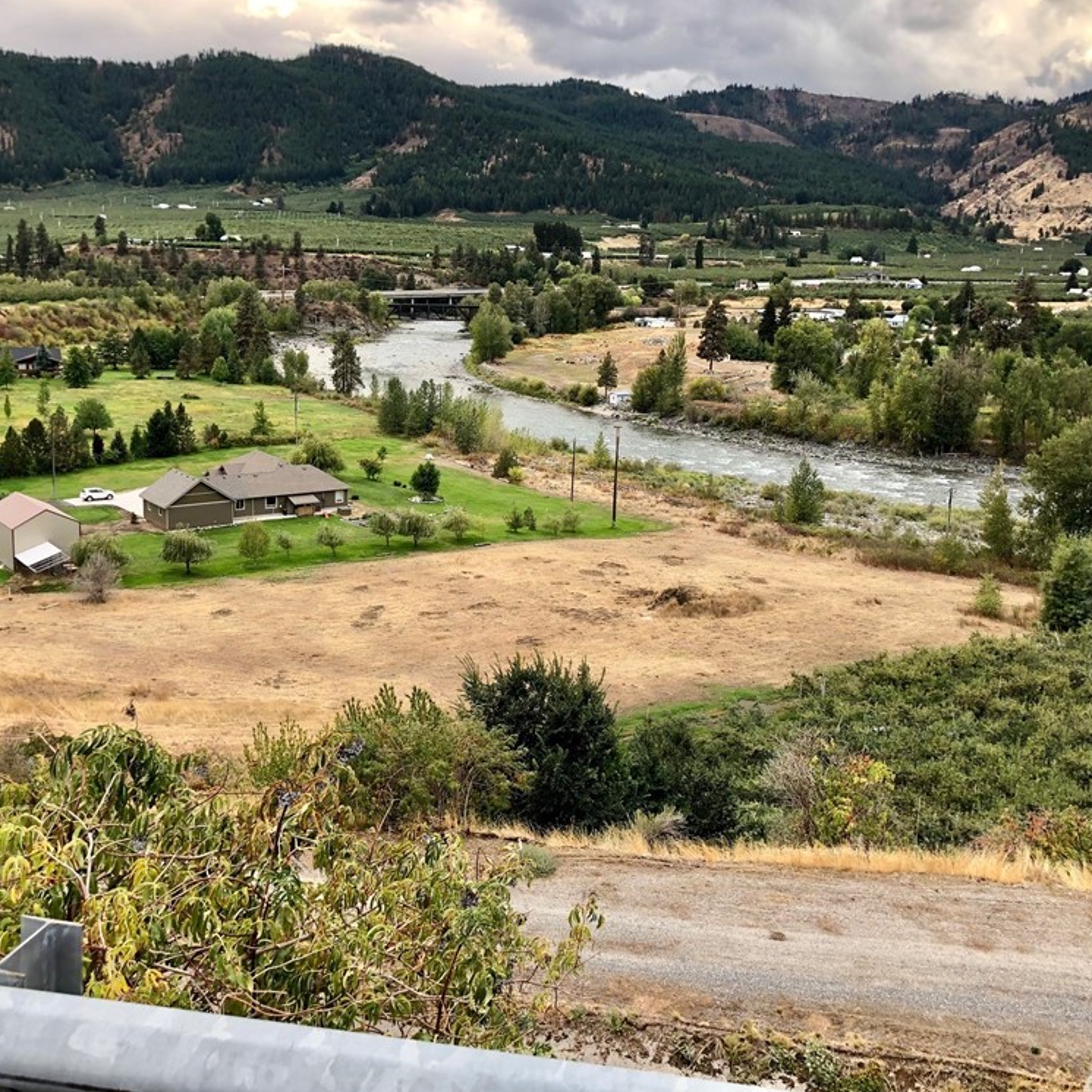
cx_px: 507
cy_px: 544
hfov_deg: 48.4
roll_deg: -2.6
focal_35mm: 34
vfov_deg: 48.5
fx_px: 1213
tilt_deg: -12.7
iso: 20
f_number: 1.8
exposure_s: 1/281
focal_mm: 4
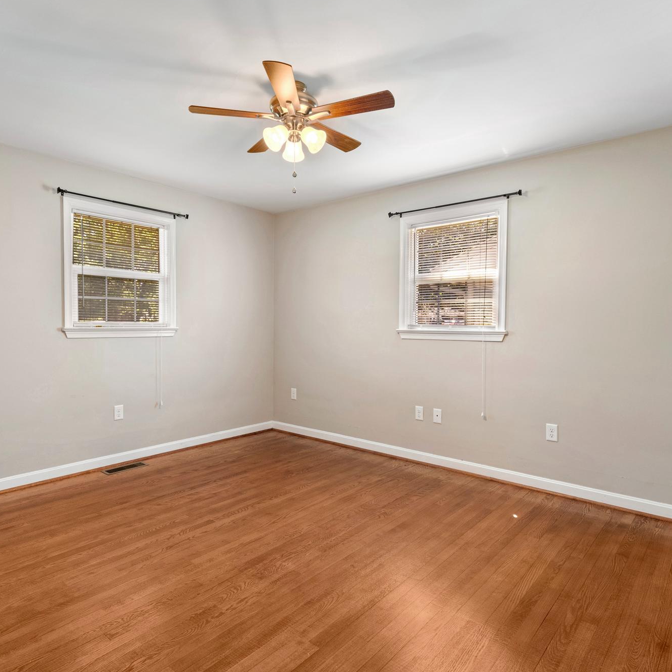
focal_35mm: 21
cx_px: 328
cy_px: 330
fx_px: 461
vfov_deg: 72.1
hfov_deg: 72.1
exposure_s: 1/100
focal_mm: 16
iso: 320
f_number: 8
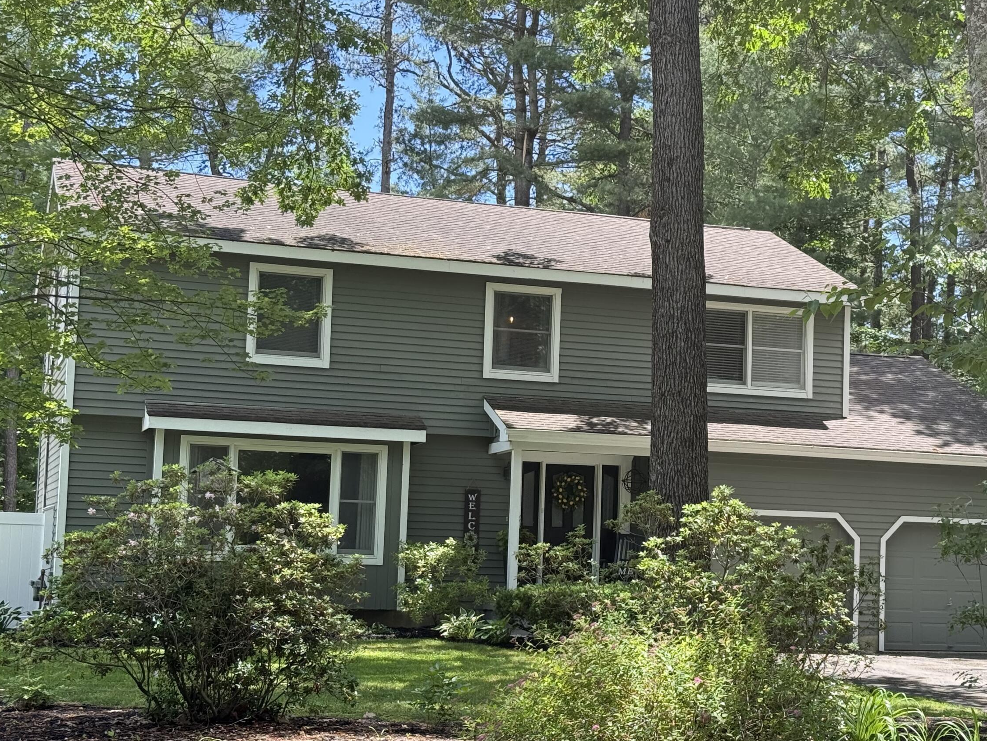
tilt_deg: +4.5
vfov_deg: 22.9
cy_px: 420
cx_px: 620
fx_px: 1825
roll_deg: -1.9
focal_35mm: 64
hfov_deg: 30.1
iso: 80
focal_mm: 6.76
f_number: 1.78
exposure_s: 1/669
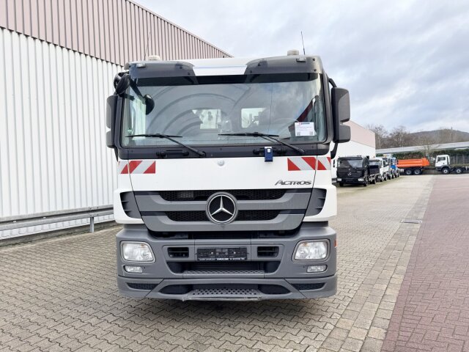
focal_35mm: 24
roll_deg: +2.4
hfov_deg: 71.6
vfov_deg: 56.8
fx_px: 325
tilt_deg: +0.1
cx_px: 234
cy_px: 176
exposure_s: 1/334
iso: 80
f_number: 1.78
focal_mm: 6.76
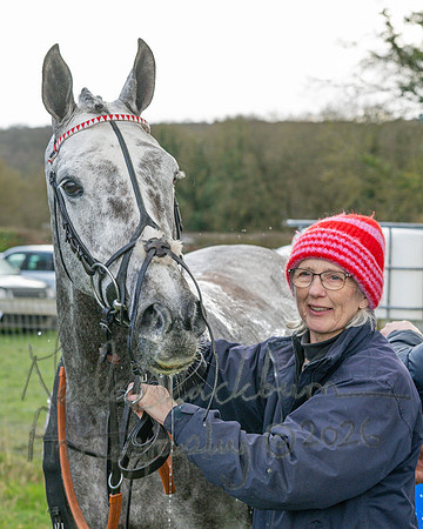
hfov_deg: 15.8
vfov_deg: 19.7
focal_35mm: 97
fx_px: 1520
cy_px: 264
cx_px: 100
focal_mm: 46
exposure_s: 1/800
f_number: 4
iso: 400
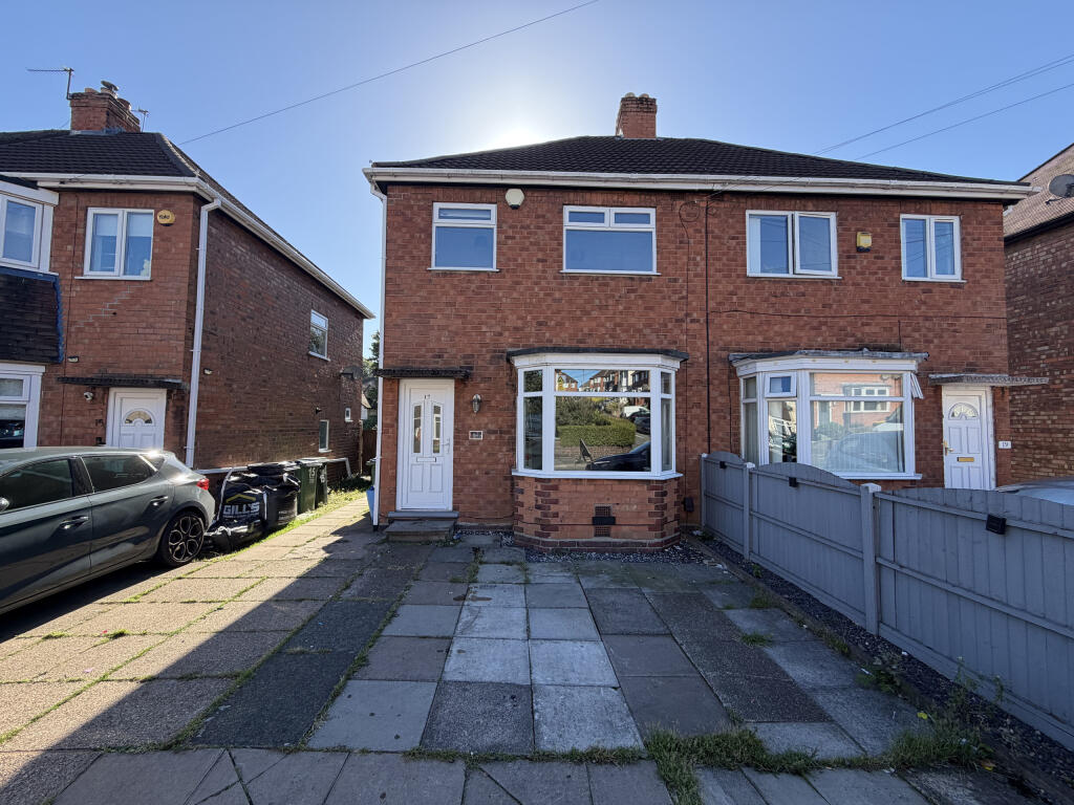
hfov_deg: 102.1
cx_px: 537
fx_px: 434
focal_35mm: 14
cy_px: 402
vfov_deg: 85.7
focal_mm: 2.22
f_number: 2.2
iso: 50
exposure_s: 1/502
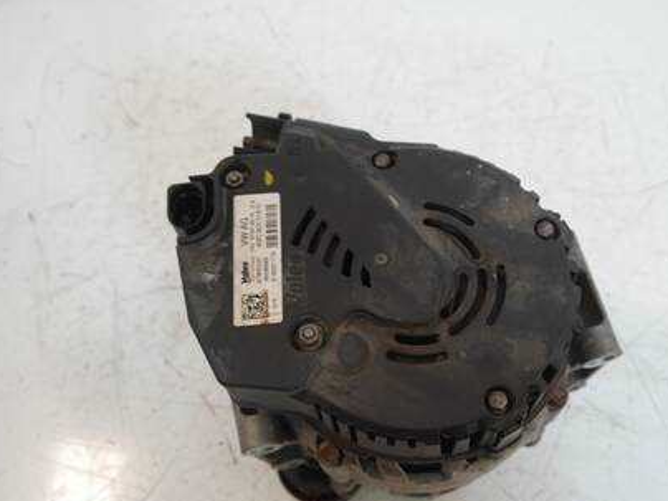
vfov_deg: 37.6
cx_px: 374
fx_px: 733
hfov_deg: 48.9
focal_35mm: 38
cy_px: 294
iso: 320
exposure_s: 1/60
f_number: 3.8
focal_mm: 16
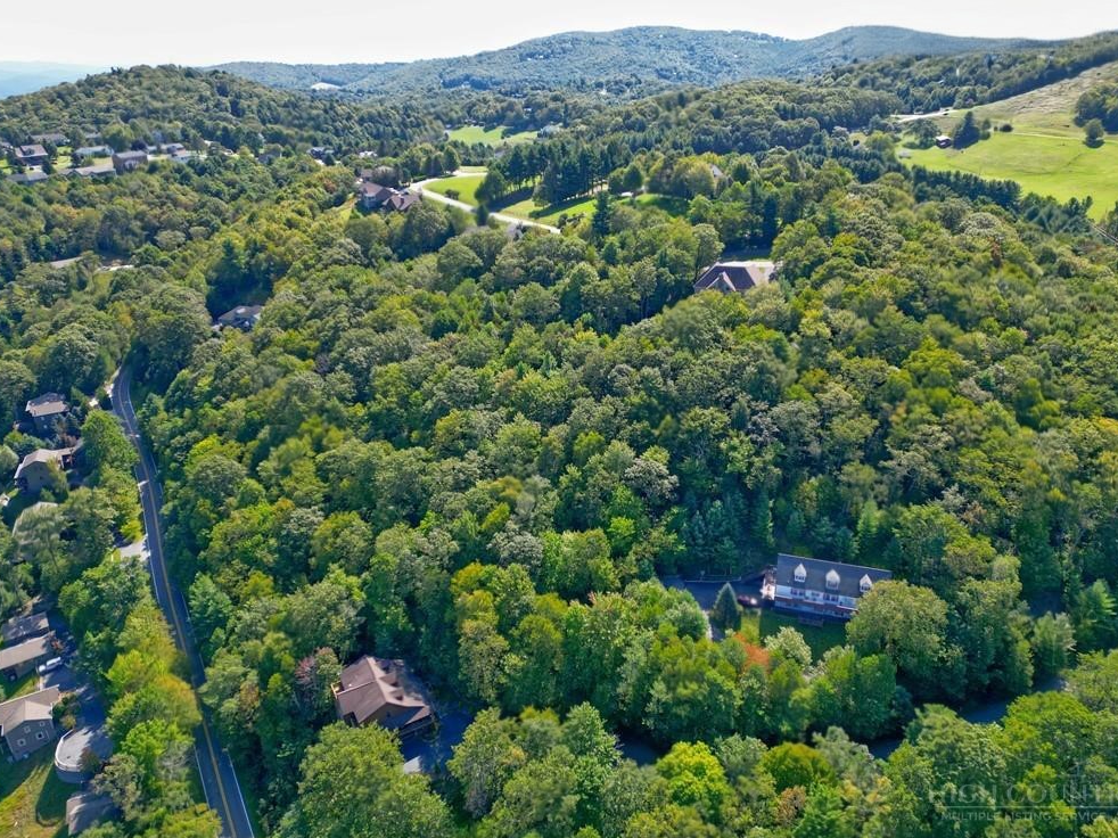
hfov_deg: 69.4
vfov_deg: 54.9
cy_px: 418
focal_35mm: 25
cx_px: 568
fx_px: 807
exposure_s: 1/1000
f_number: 1.7
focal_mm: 6.7
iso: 120
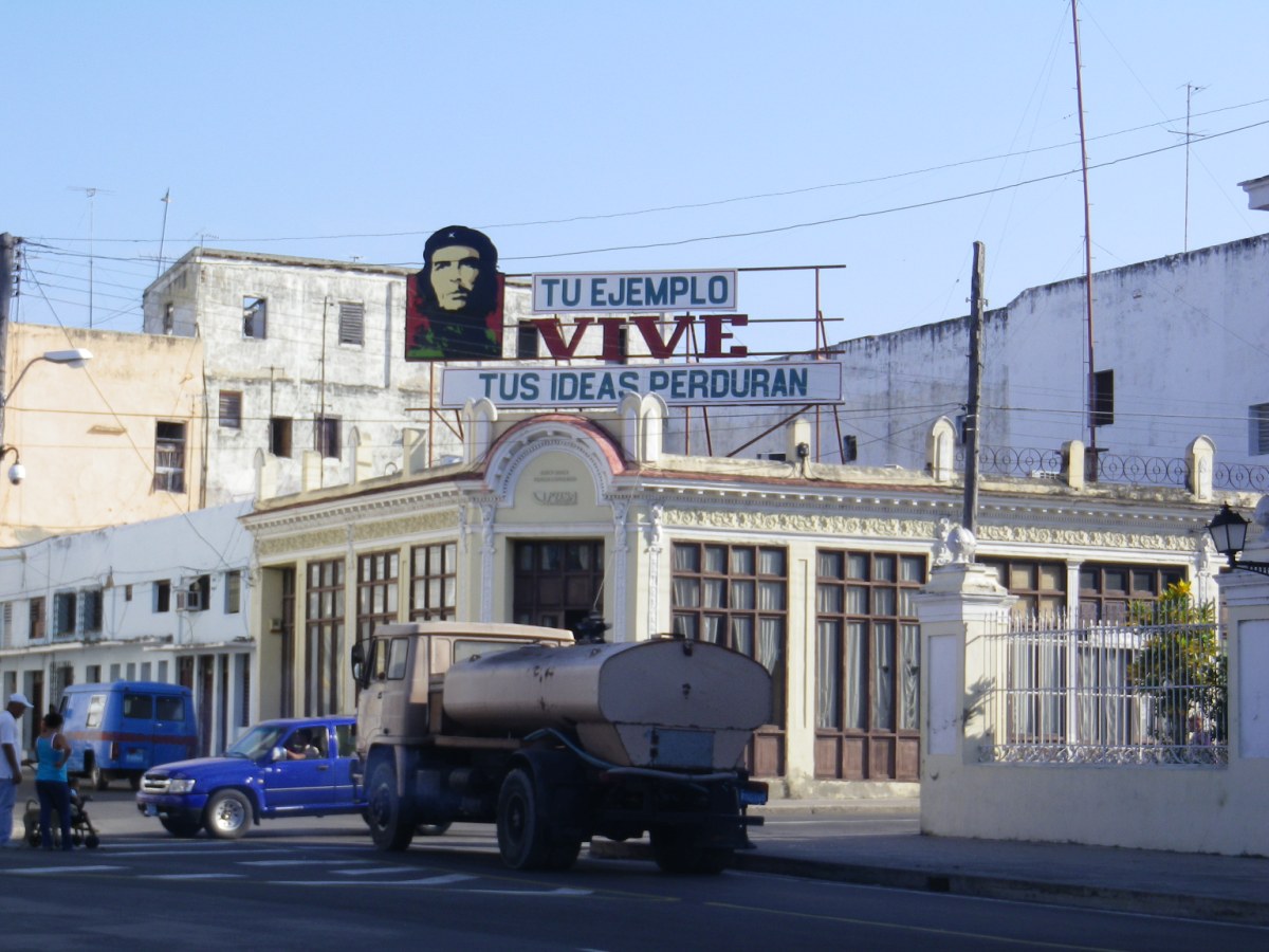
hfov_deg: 23.0
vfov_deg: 17.4
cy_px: 476
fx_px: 3116
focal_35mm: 85
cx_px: 634
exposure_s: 1/250
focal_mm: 14.9
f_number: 5.2
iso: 80
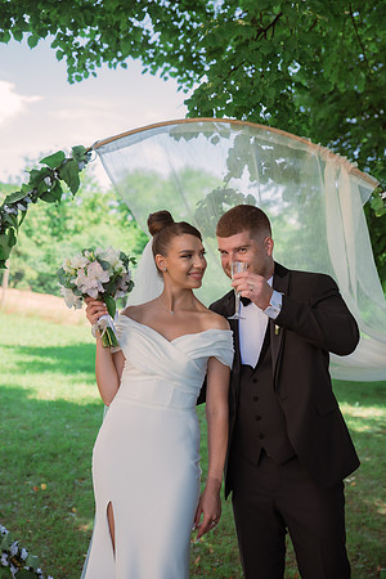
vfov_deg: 38.2
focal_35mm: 52
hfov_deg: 26.0
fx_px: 836
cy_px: 290
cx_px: 193
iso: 320
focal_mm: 52
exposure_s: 1/500
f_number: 3.5
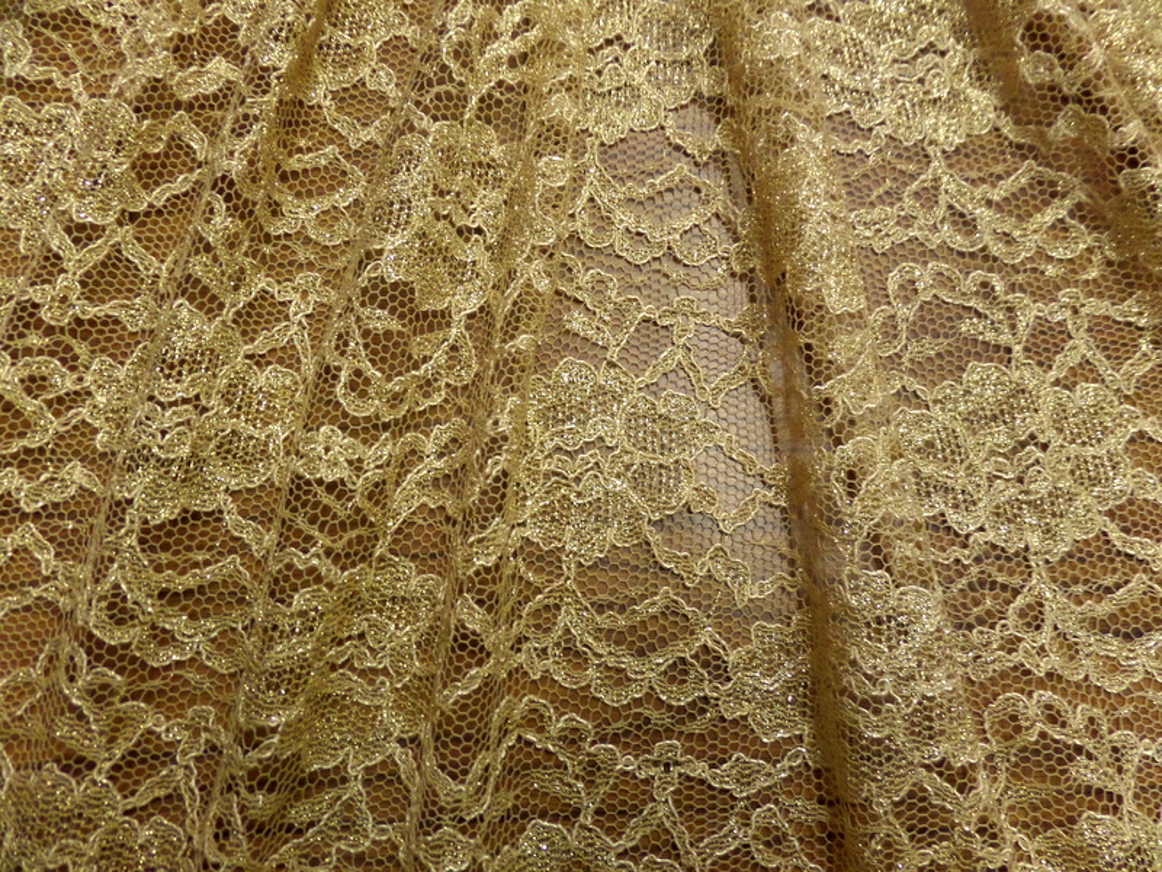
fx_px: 806
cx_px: 581
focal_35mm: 24
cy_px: 436
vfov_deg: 56.8
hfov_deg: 71.6
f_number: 3.2
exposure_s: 1/30
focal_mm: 4
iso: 400
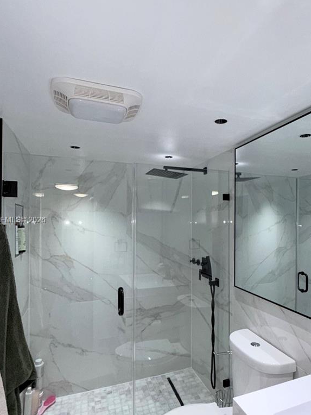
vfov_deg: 76.3
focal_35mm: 22
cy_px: 221
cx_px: 189
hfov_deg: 60.5
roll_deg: -0.3
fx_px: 264
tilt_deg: +0.6
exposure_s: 1/120
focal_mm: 2.22
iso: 160
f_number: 2.2
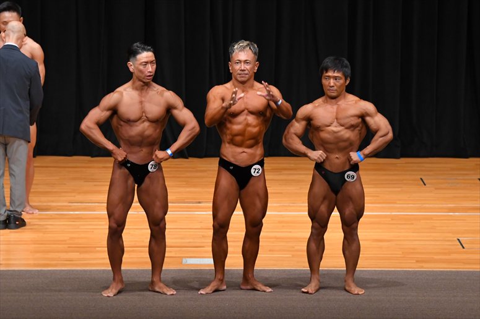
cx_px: 240
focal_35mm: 217
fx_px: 2892
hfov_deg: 9.5
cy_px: 160
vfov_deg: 6.3
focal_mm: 145
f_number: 5.6
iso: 4000
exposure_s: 1/400
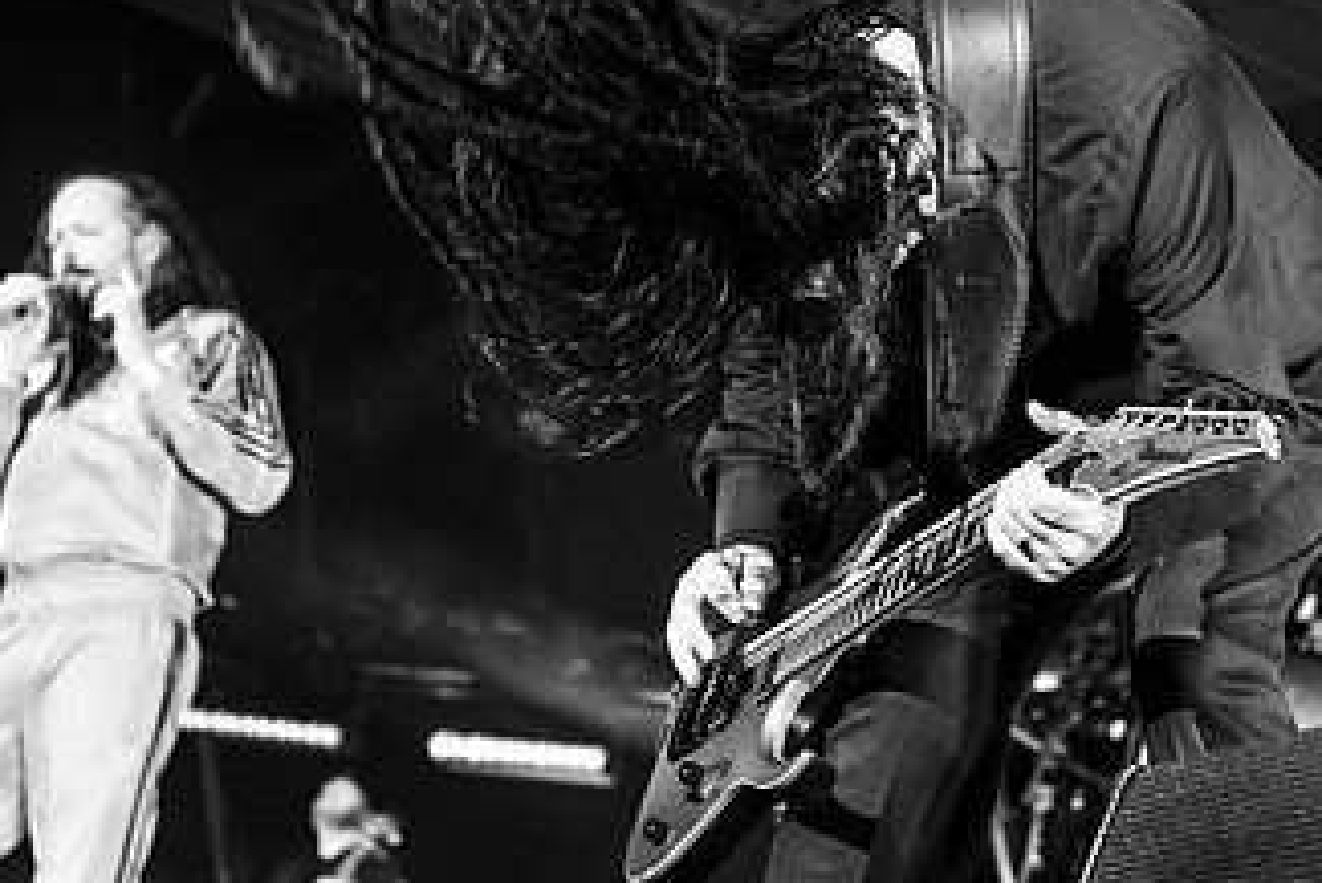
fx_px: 3894
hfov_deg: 19.3
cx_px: 731
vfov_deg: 12.8
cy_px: 54
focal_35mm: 106
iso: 1000
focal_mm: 48
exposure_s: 1/500
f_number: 3.2
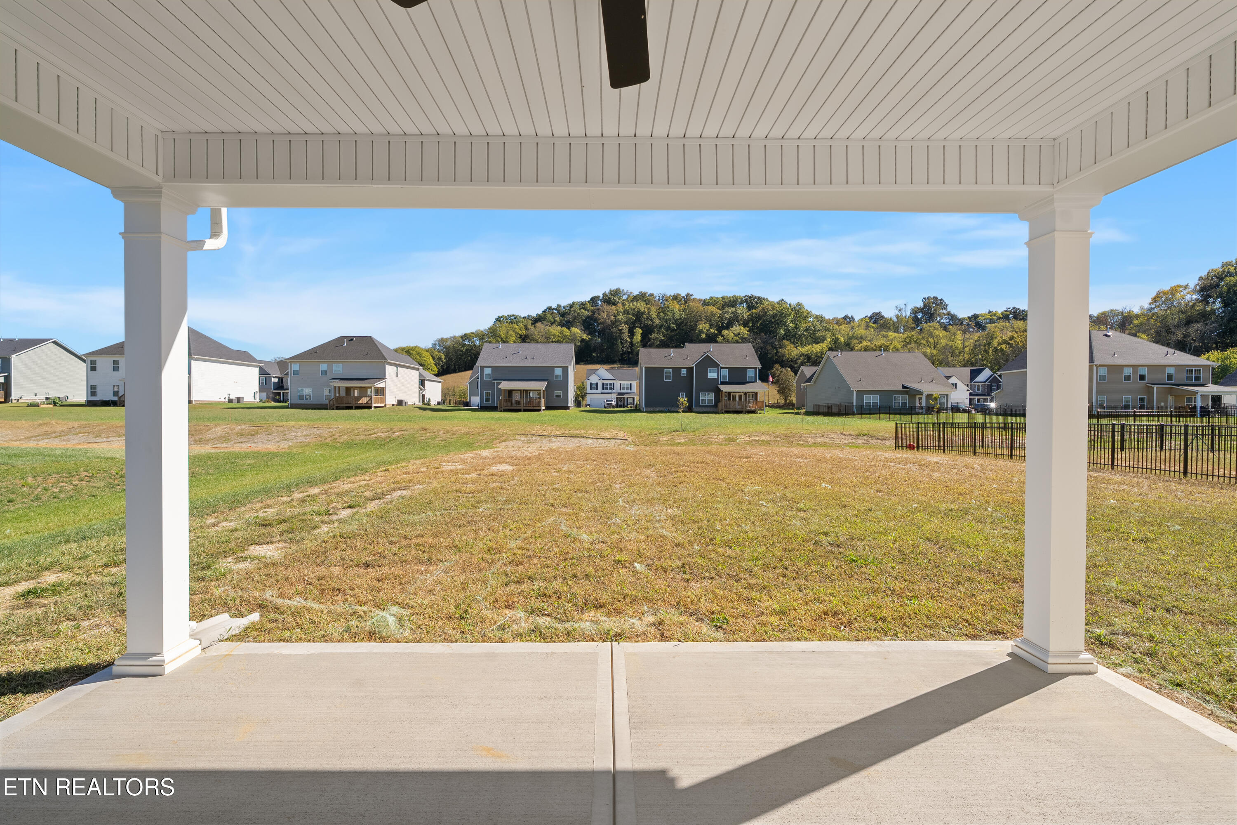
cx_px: 618
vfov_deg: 73.7
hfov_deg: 96.7
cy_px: 412
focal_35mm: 16
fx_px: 550
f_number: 8
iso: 320
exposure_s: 1/200
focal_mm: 16
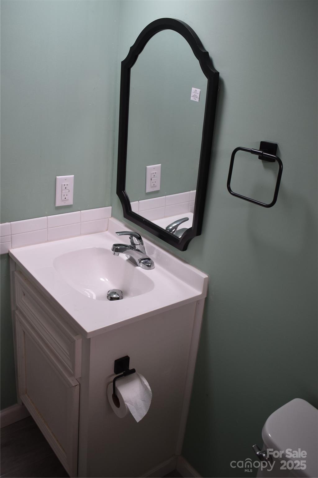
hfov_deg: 40.0
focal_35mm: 33
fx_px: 437
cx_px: 159
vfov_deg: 57.2
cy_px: 239
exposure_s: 1/100
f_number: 5
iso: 400
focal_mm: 22
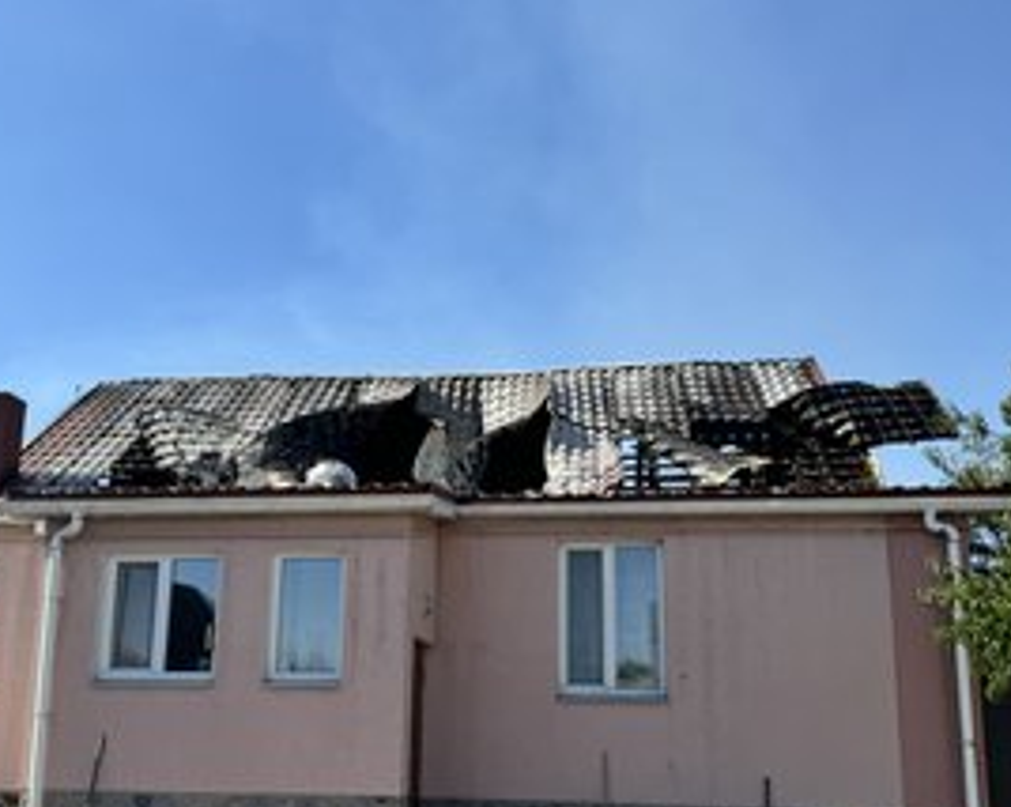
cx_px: 456
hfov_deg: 51.5
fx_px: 1046
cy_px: 520
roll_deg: -1.1
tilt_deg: +11.4
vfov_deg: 41.8
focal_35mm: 35
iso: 80
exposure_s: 1/3597
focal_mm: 6.76
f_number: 1.78
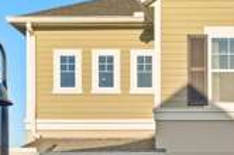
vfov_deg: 16.6
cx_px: 242
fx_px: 525
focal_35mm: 81
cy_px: 132
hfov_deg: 23.8
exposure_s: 1/320
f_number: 7.1
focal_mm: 28
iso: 800
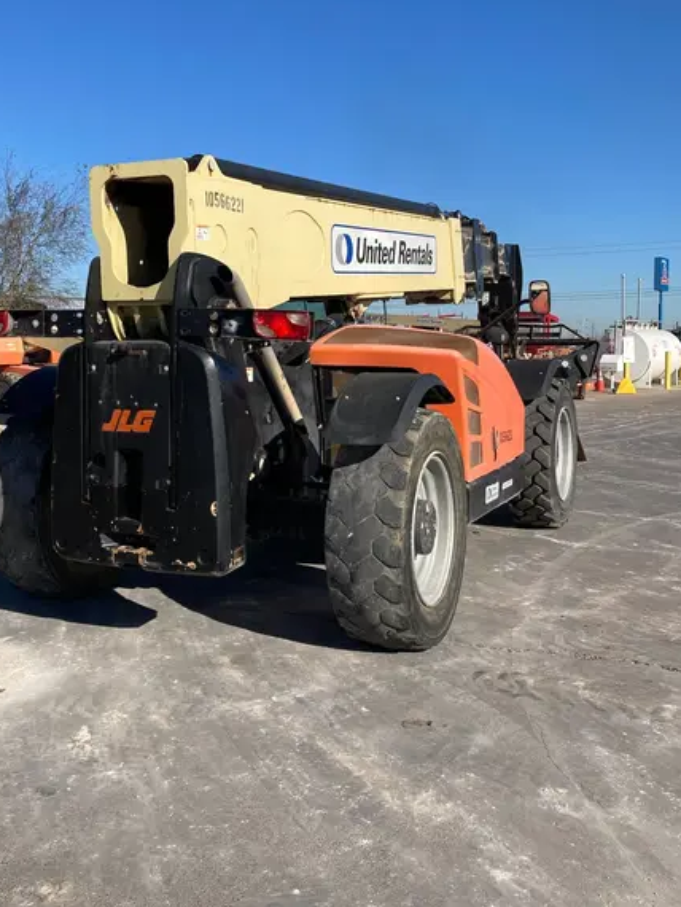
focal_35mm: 36
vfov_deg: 51.1
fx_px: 944
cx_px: 288
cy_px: 378
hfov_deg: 39.6
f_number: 1.8
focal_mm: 3.99
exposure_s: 1/2404
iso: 20
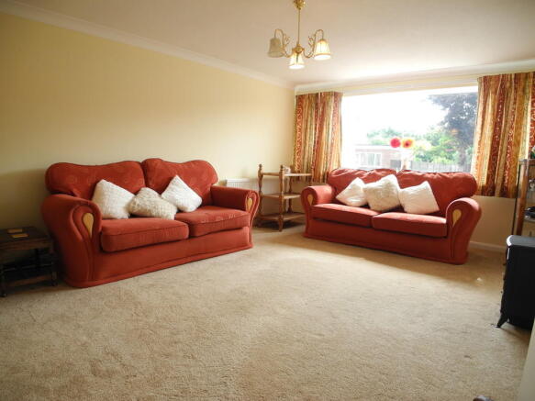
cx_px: 268
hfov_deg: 63.5
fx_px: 433
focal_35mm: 28
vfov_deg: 49.7
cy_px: 200
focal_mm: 6
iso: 100
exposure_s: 1/56.2
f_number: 2.8
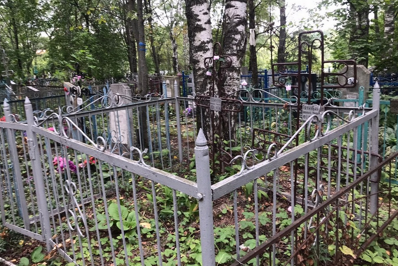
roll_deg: +5.1
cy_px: 120
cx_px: 194
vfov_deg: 43.6
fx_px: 332
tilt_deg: -11.8
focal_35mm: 30
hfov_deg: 61.9
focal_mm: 3.99
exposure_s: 1/50
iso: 25
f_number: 1.8
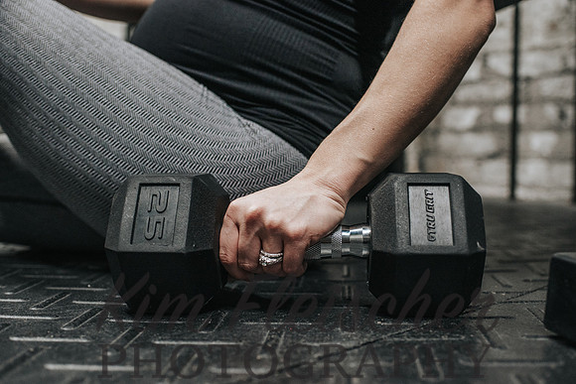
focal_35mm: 38
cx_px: 304
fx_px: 604
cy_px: 202
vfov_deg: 35.3
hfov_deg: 51.0
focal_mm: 35
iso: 800
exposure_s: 1/250
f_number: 3.2
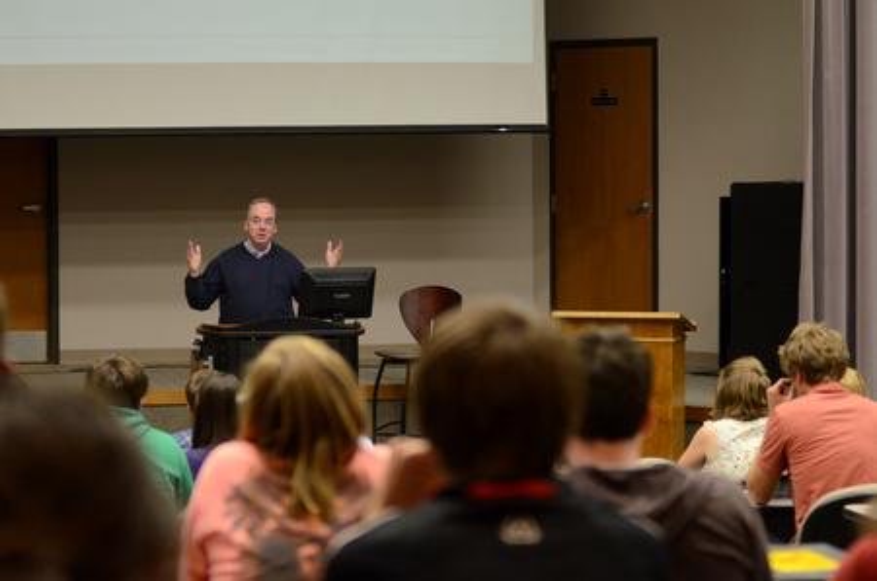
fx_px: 2917
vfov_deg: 11.4
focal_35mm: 120
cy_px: 290
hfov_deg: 17.1
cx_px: 438
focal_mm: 80
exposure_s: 1/250
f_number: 3.2
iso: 2000
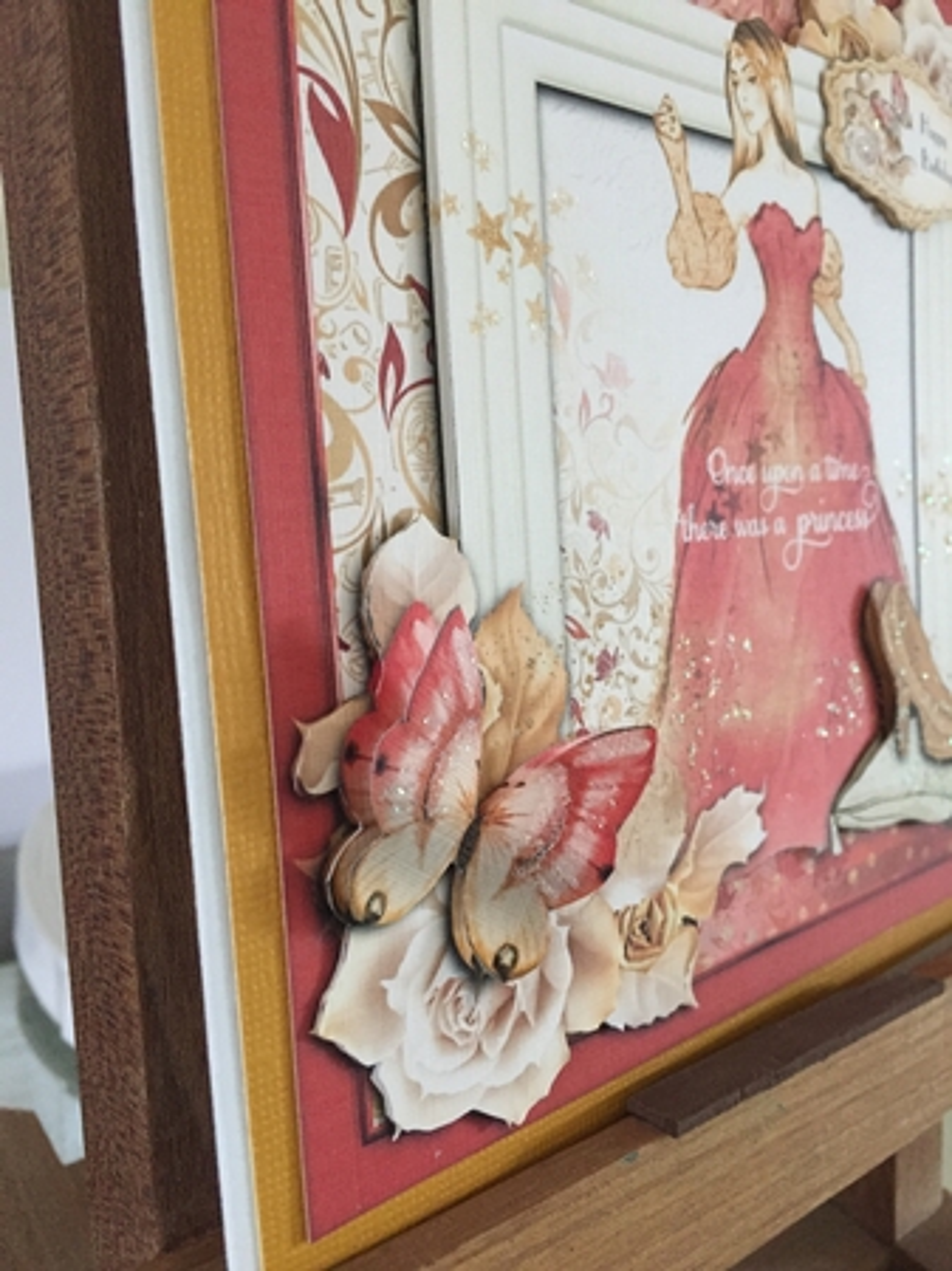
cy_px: 636
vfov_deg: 61.7
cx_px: 476
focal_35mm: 29
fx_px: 1064
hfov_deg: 48.2
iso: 250
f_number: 2.2
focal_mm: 4.15
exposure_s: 1/33
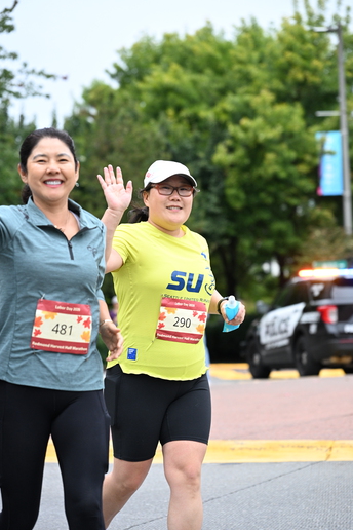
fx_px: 1647
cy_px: 279
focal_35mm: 112
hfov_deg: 12.2
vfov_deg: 18.3
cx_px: 172
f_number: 4
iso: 1600
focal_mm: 105
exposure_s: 1/640
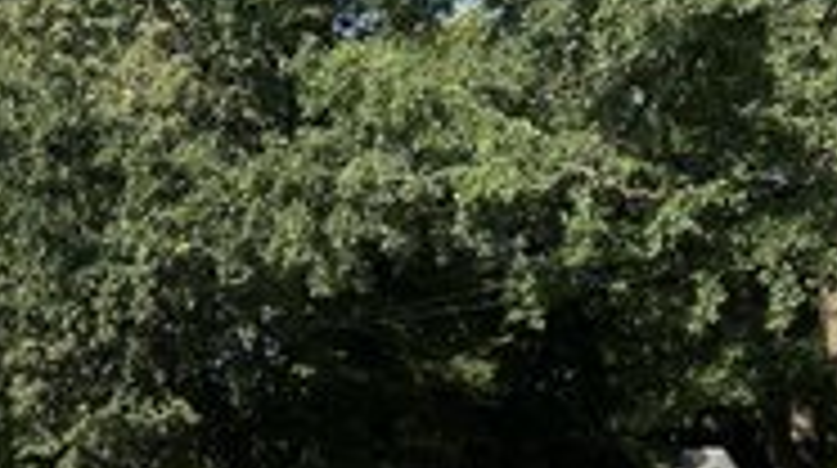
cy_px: 608
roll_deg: +0.1
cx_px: 153
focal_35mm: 61
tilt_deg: -1.3
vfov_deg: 18.3
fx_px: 1352
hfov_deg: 33.3
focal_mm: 5.7
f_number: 1.5
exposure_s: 1/2299
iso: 50
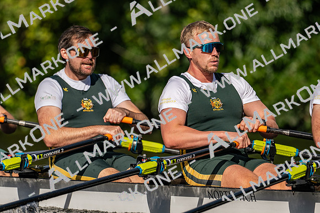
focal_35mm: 600
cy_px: 106
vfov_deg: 2.3
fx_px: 5331
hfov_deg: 3.4
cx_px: 160
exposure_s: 1/2500
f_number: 4.5
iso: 140
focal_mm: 400
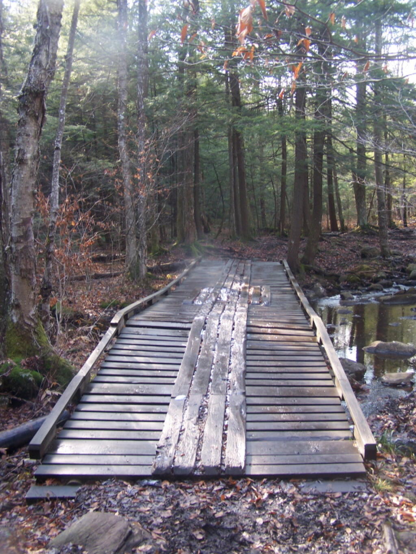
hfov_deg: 37.7
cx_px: 208
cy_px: 277
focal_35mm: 38
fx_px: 609
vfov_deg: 49.0
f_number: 2.8
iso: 80
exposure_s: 1/40
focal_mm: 6.3
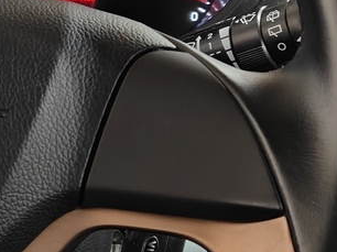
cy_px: 99
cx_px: -198
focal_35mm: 113
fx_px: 1099
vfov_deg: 13.1
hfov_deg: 15.7
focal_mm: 5.59
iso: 160
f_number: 1.8
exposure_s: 1/44
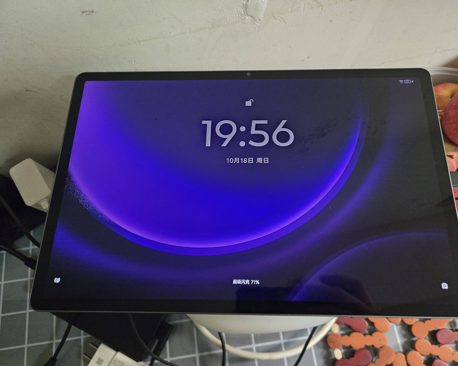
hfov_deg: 70.2
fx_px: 325
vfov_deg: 58.8
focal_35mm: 24
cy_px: 183
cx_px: 241
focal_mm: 5.4
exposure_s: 1/100
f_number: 1.8
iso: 1250
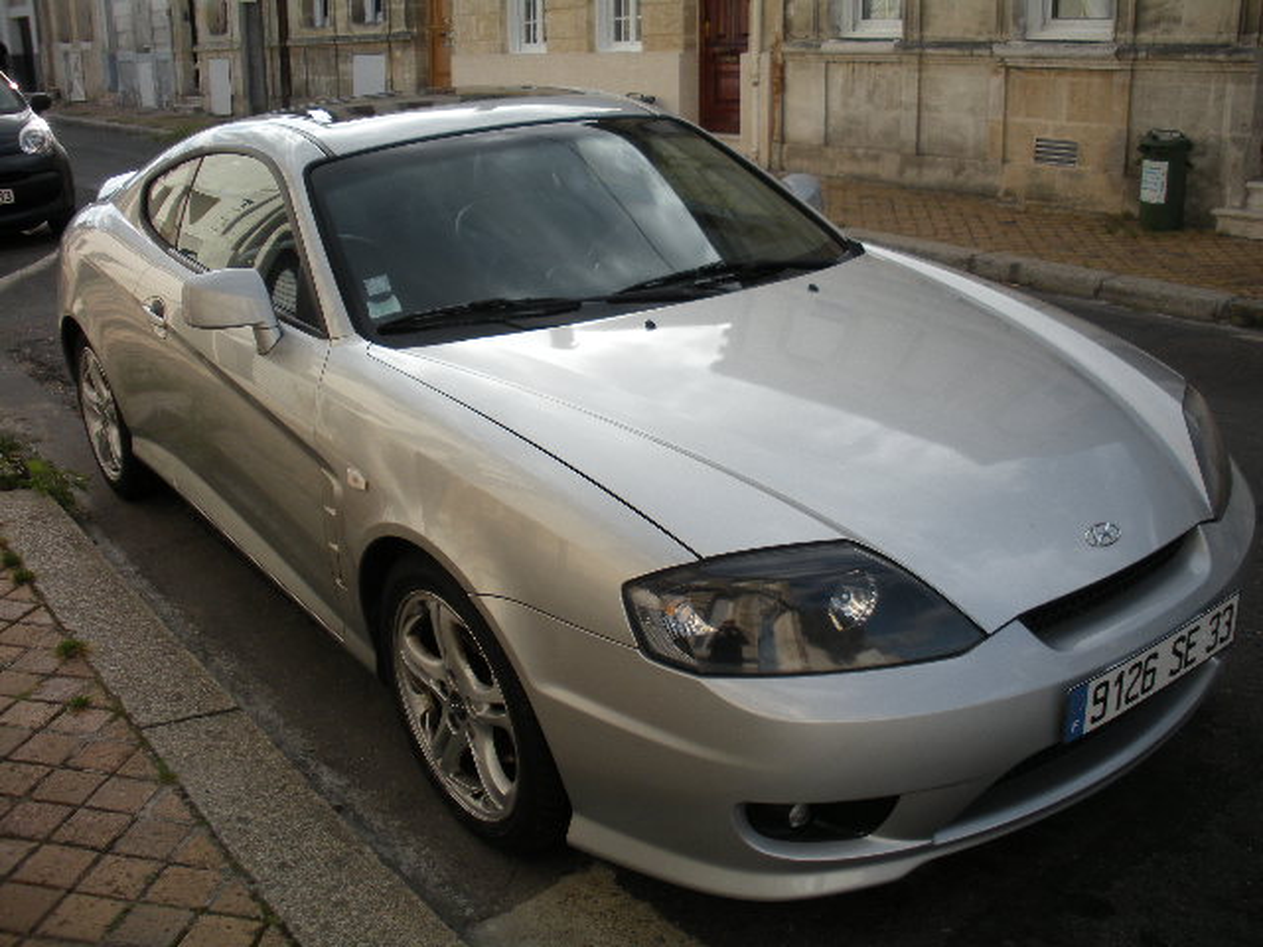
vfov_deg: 40.7
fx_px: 1277
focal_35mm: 35
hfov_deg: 52.6
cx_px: 632
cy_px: 474
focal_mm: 6.3
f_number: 3.5
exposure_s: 1/500
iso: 64
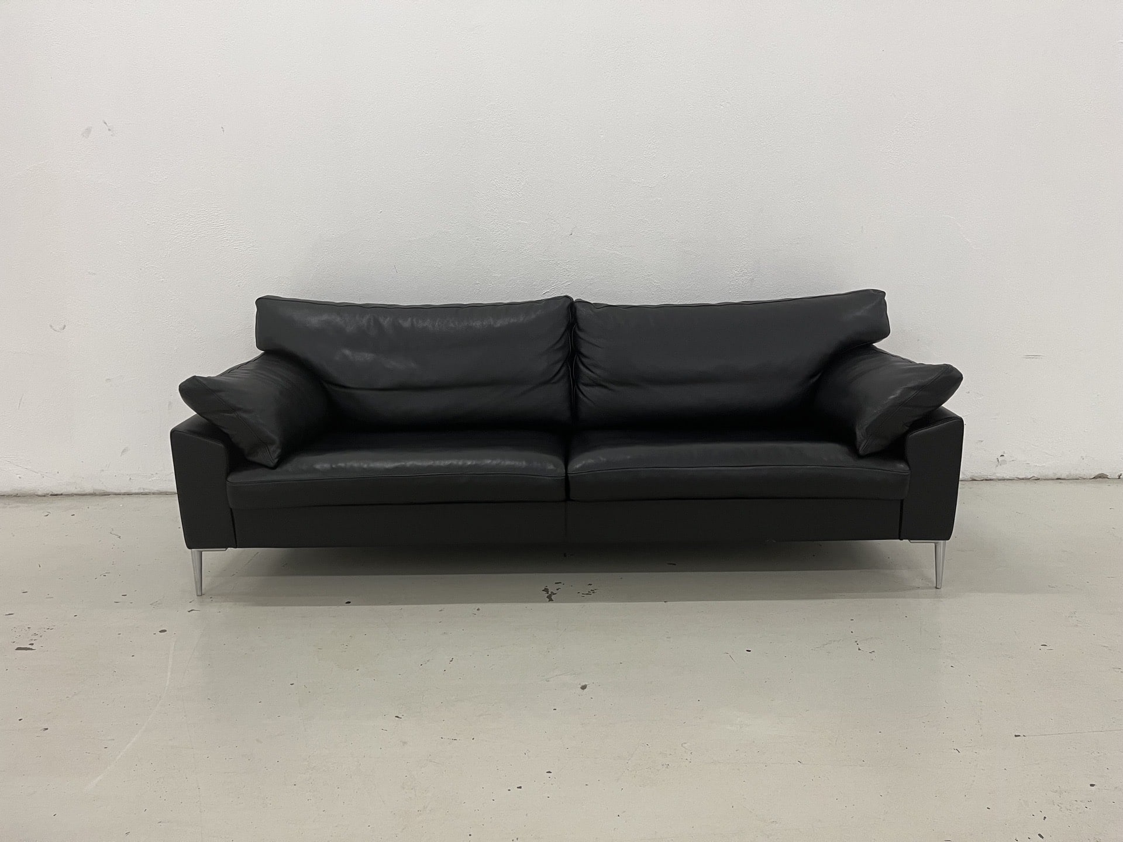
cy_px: 421
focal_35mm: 26
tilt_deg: -13.1
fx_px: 843
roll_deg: +0.3
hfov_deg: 67.3
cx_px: 562
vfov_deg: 53.1
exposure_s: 1/50
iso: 160
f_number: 1.6
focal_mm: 5.1
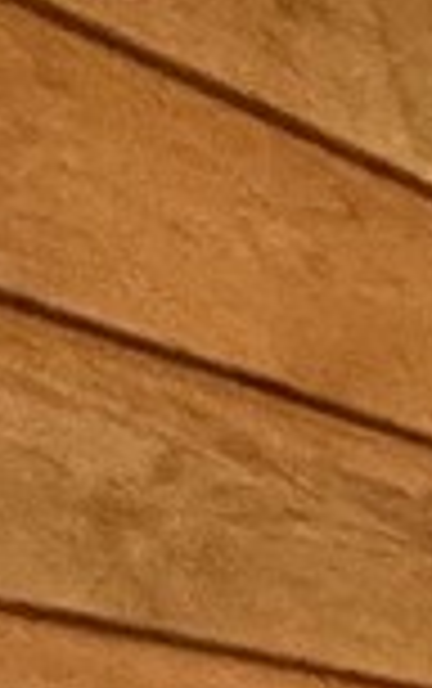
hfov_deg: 3.8
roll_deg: -2.9
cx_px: 3488
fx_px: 2912
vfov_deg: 11.8
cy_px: 1470
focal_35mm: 155
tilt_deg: -7.7
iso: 640
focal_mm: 2.22
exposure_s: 1/60
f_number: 2.2
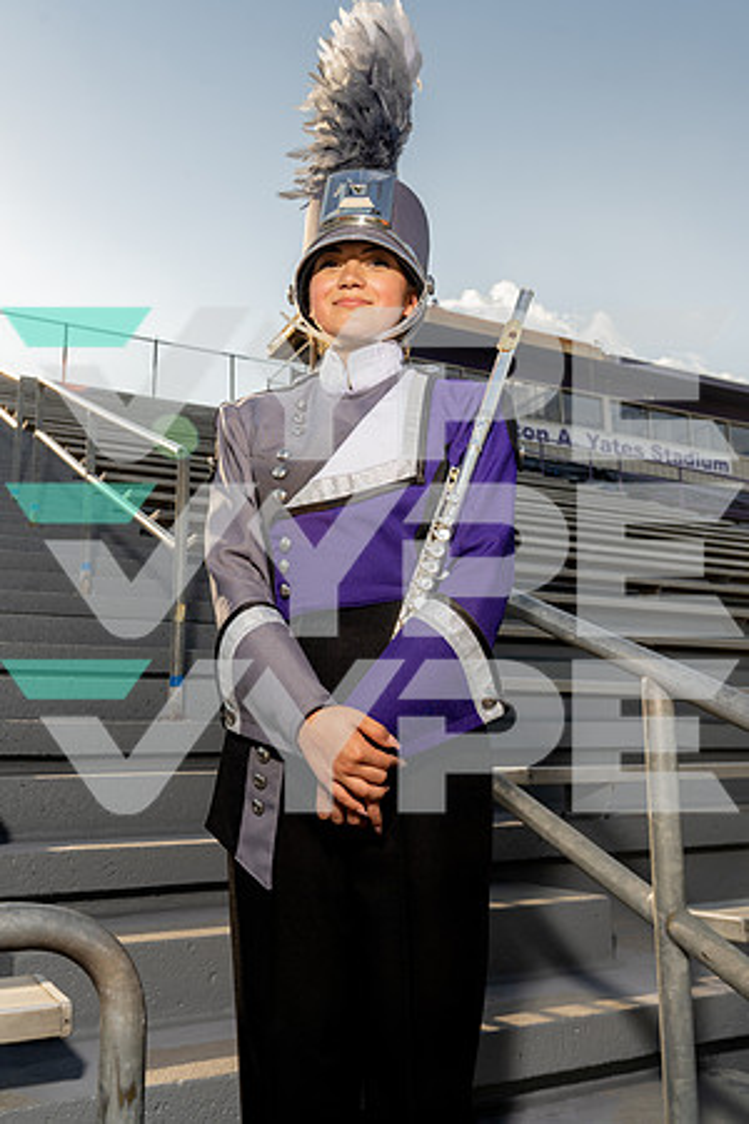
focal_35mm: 32
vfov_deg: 58.7
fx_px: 999
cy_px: 562
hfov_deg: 41.1
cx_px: 374
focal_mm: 32
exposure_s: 1/250
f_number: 8
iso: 100
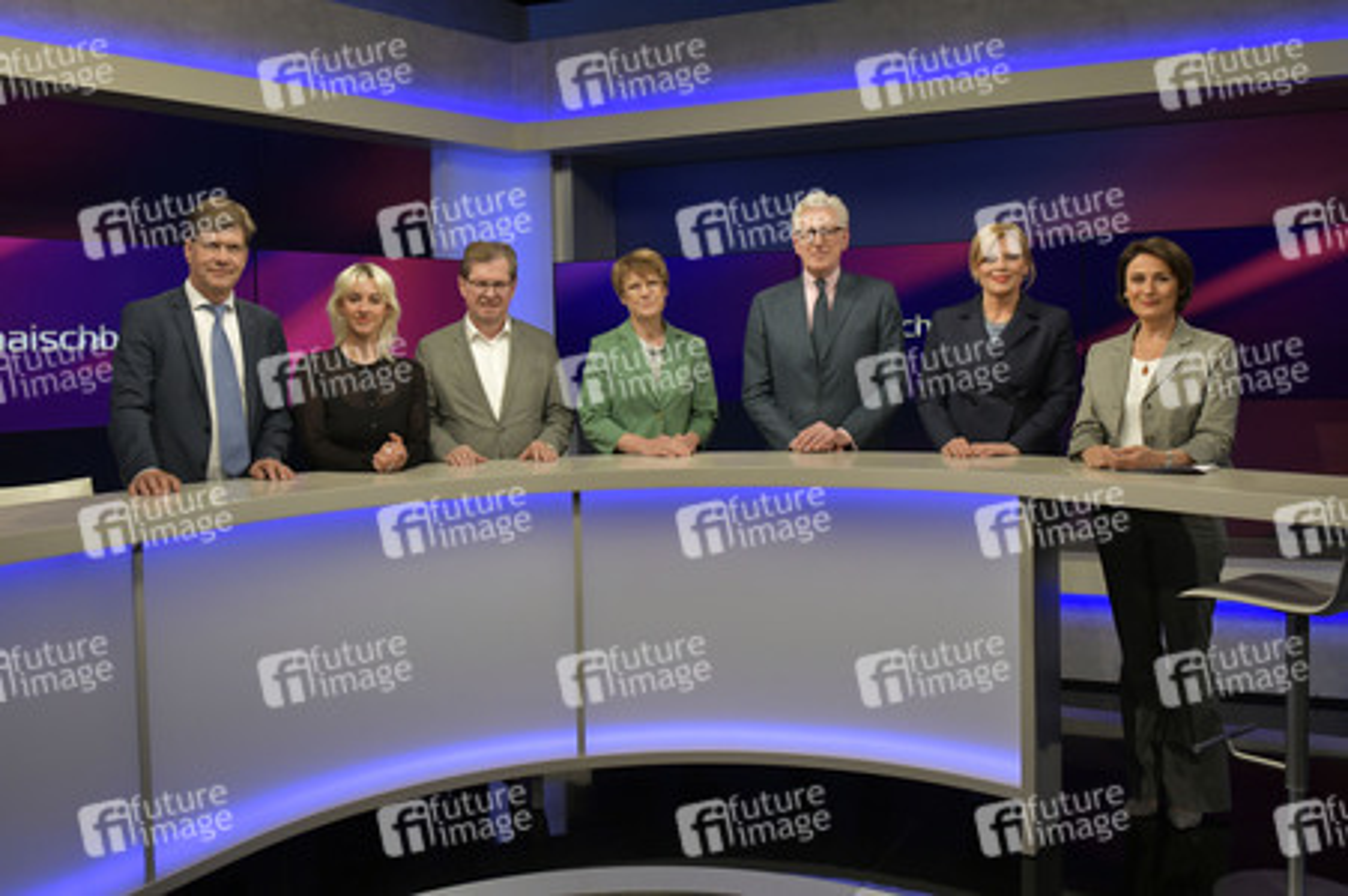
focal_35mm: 29
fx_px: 1085
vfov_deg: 44.9
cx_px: 674
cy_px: 448
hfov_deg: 63.7
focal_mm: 29
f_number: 6.3
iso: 2500
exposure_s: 1/250
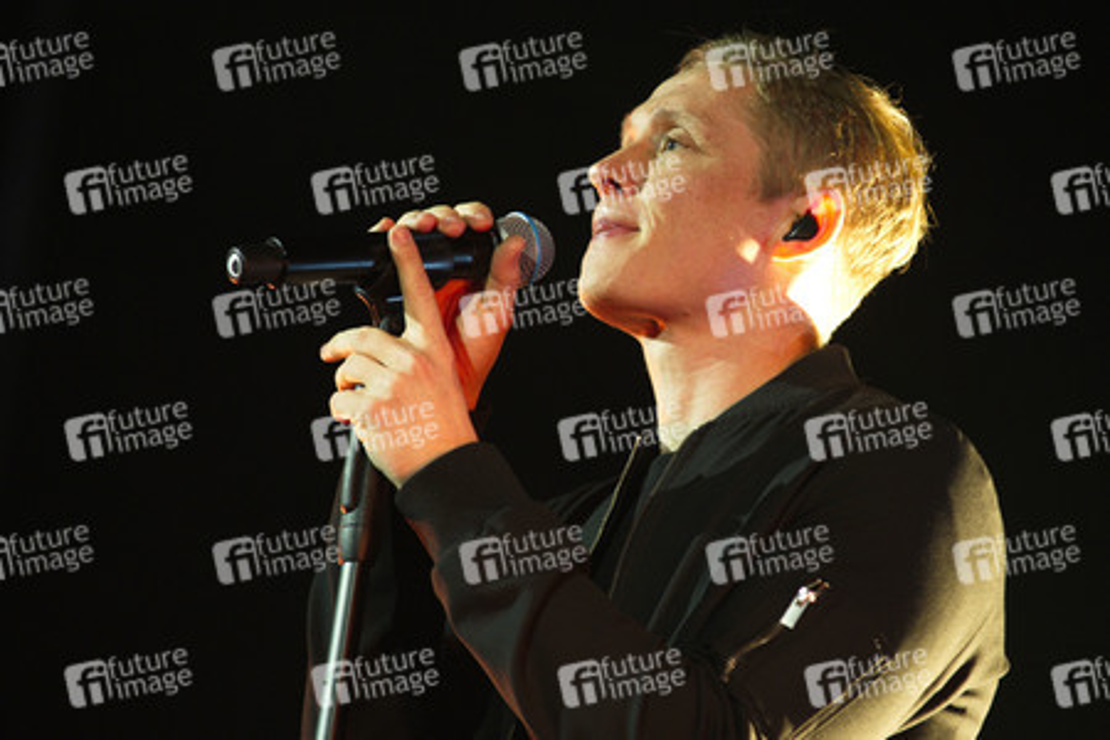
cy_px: 370
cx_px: 555
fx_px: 6166
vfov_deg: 6.9
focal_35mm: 200
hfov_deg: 10.3
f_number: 3.5
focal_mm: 200
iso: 3200
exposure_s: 1/160
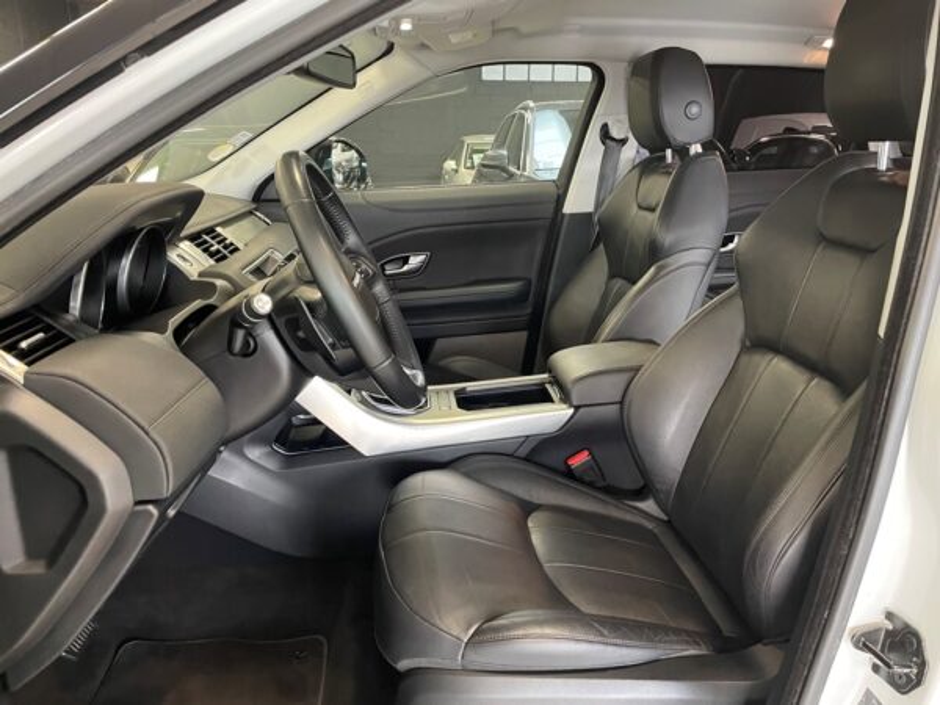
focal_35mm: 26
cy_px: 352
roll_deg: +0.1
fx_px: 706
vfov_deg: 53.1
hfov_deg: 67.3
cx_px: 470
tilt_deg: -16.3
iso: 500
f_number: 1.6
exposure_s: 1/41
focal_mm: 4.2
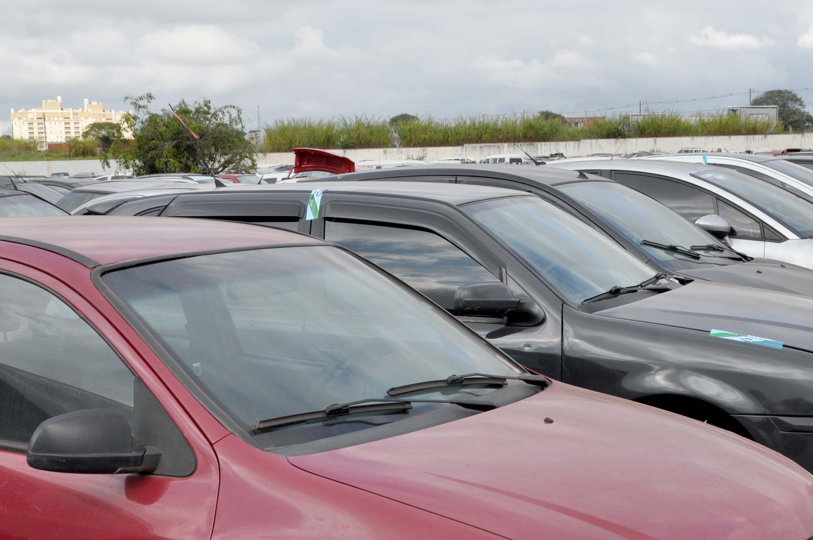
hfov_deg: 31.8
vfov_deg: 21.5
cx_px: 506
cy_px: 265
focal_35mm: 63
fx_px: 1421
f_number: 10
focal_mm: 30
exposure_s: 1/400
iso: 400
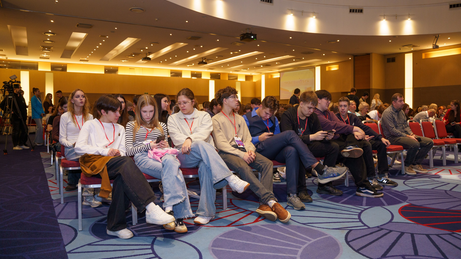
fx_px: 330
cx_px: 242
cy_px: 124
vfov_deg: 42.9
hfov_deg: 69.8
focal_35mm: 27
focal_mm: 24
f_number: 2.8
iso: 1000
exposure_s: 1/160
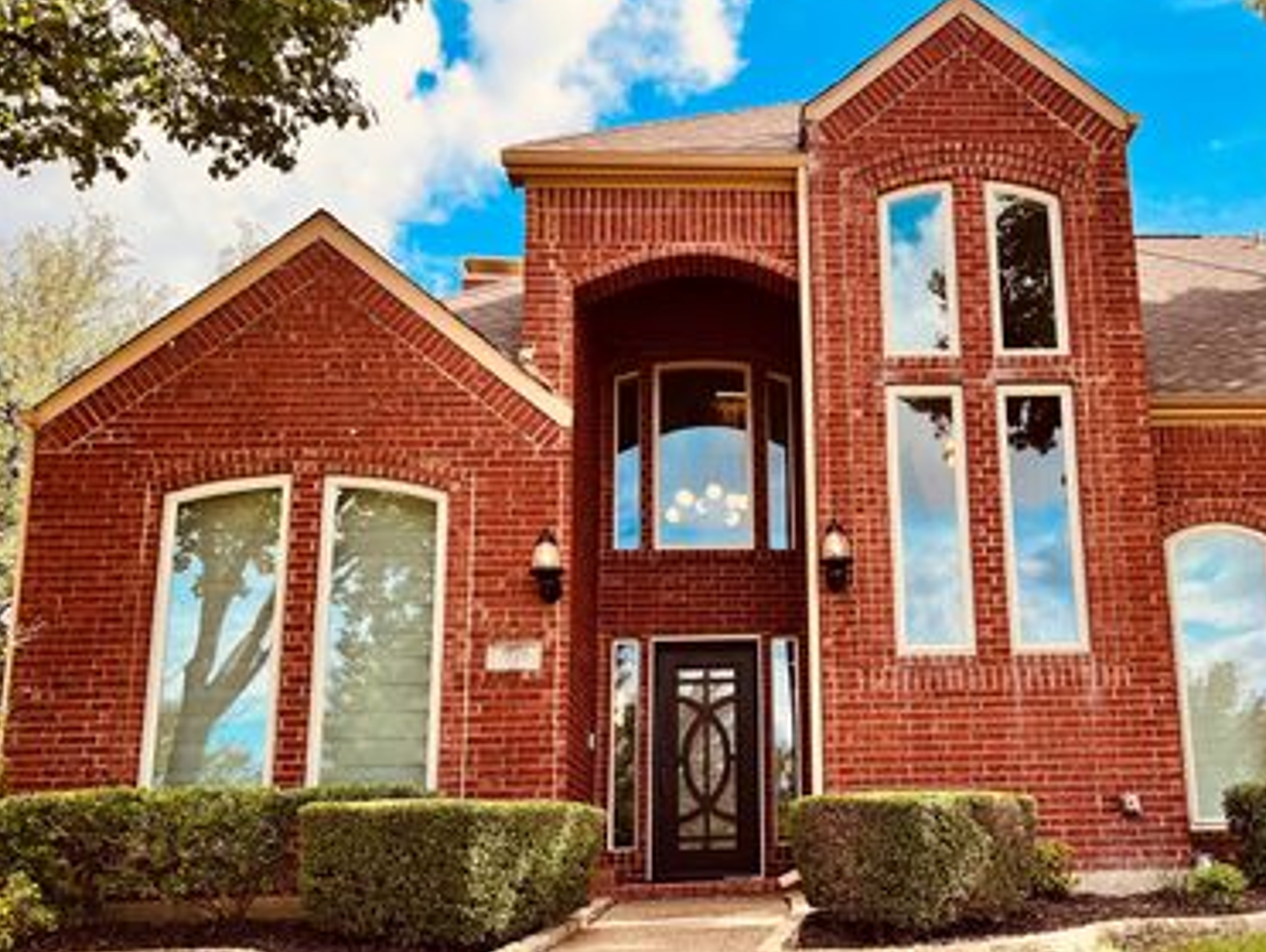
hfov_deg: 51.6
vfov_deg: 40.5
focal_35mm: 35
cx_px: 839
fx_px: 1281
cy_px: 589
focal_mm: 5.7
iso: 50
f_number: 1.5
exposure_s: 1/974
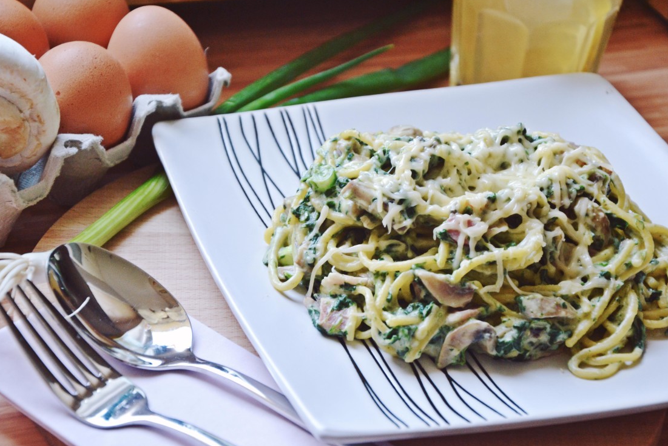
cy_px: 216
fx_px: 2199
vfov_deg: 11.6
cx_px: 317
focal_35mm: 119
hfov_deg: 17.3
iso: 560
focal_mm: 75
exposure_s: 1/60
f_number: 5.3
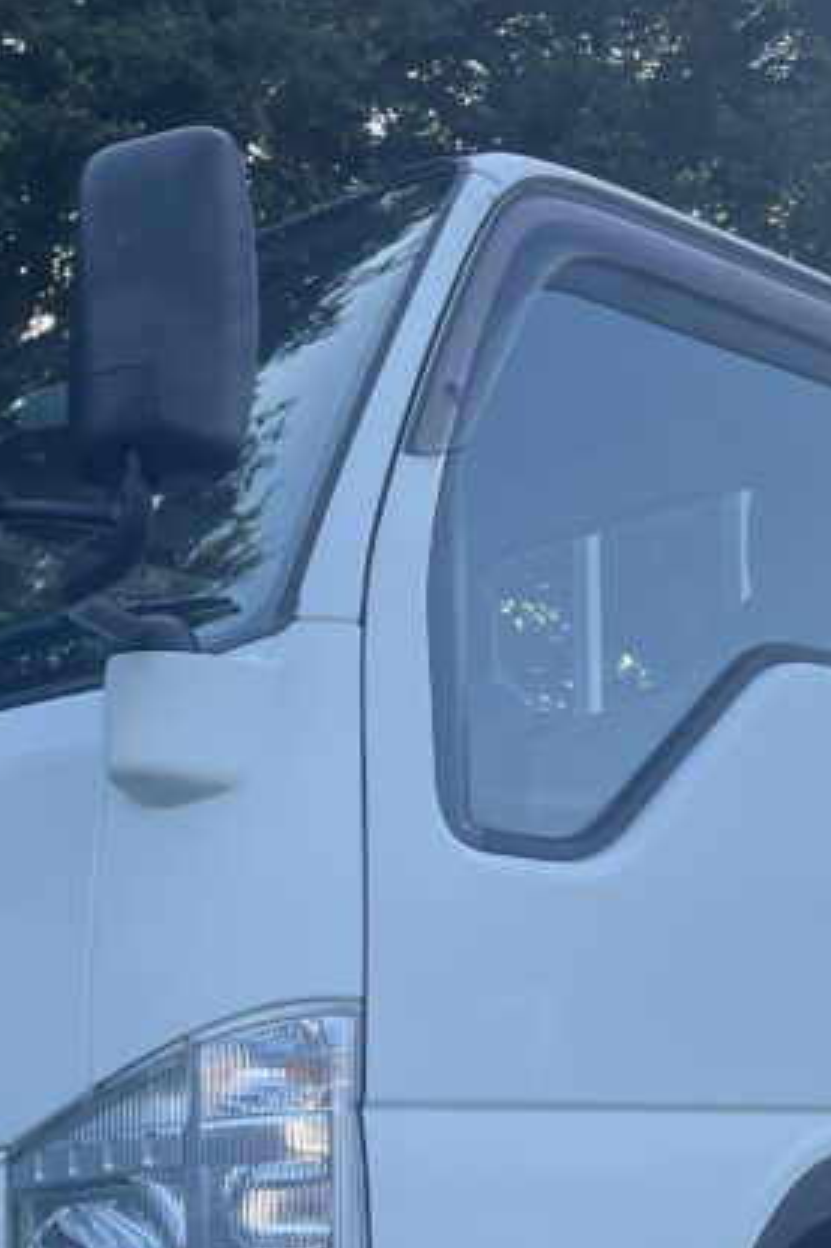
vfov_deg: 30.7
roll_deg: +0.7
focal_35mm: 64
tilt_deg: +6.9
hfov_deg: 21.0
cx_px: 669
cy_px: 996
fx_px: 2218
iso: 32
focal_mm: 5.1
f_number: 1.6
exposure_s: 1/962
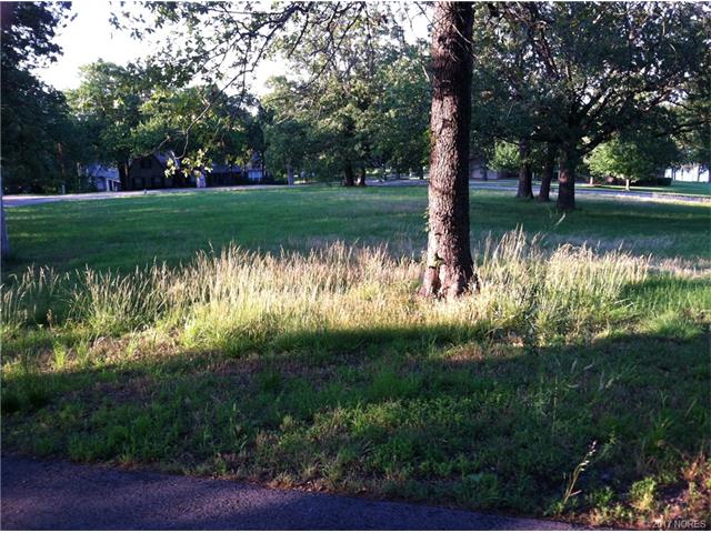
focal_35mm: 35
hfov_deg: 52.6
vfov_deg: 40.7
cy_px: 266
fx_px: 719
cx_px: 356
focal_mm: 3.85
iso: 100
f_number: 2.8
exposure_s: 1/120
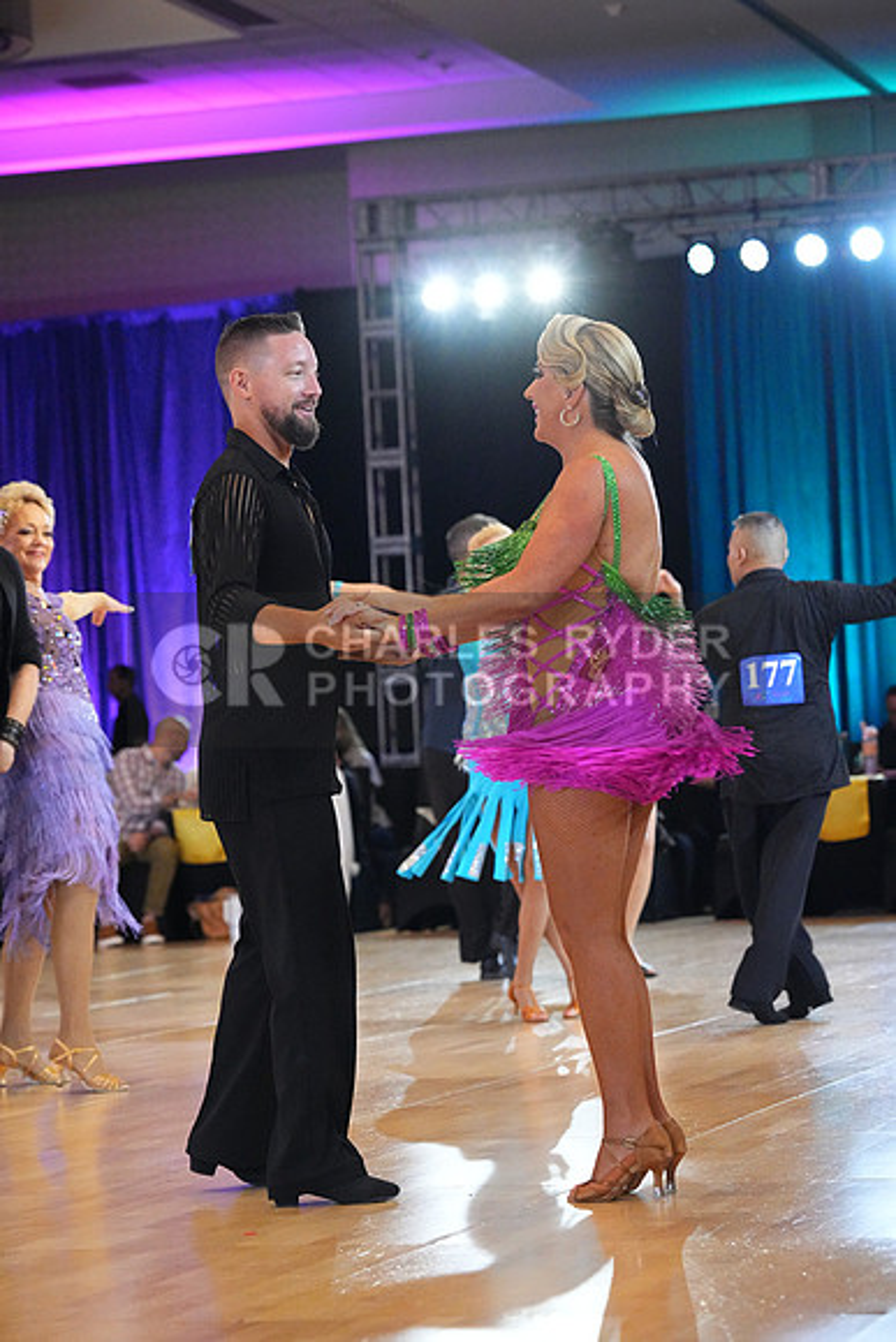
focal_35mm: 109
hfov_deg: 12.6
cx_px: 448
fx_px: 4067
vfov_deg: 18.8
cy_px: 671
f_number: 5
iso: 12800
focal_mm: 109
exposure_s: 1/400
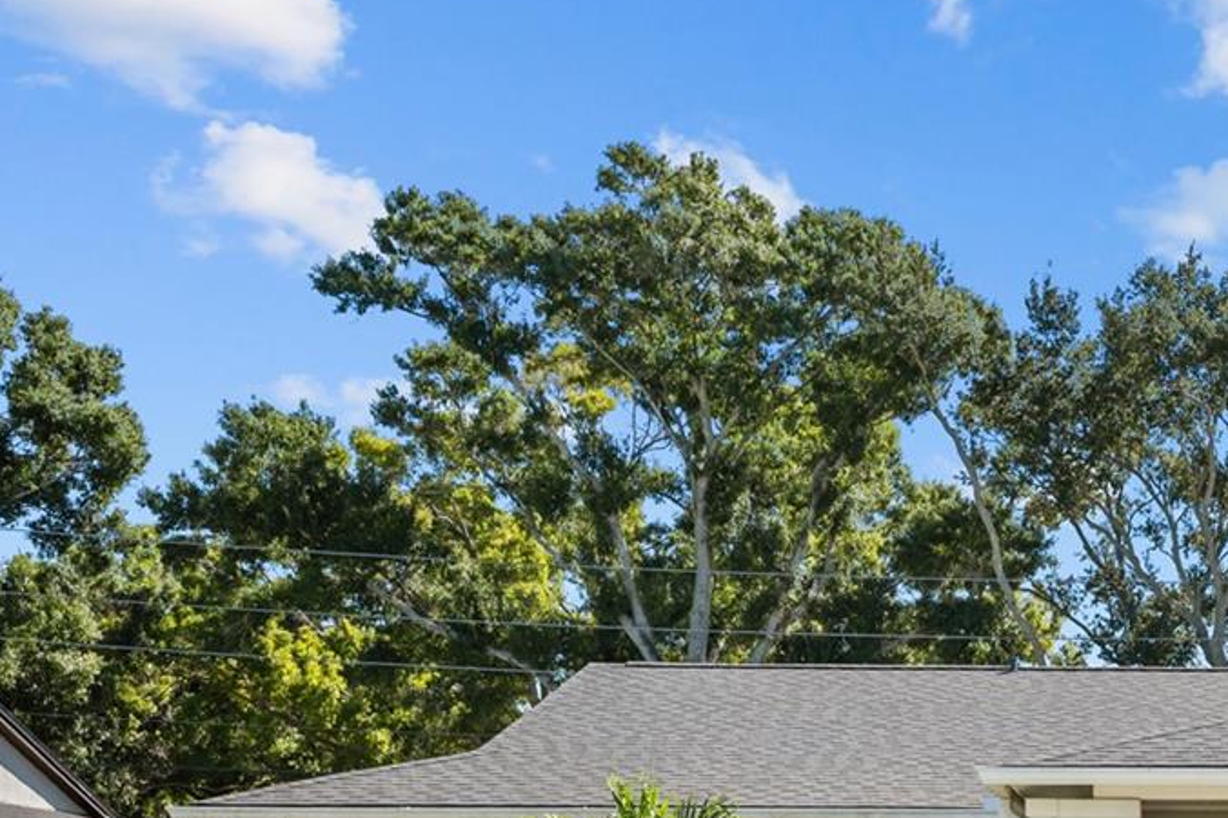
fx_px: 2421
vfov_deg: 18.6
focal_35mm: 71
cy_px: 854
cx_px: 1322
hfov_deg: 26.4
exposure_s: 1/800
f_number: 4
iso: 100
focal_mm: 30
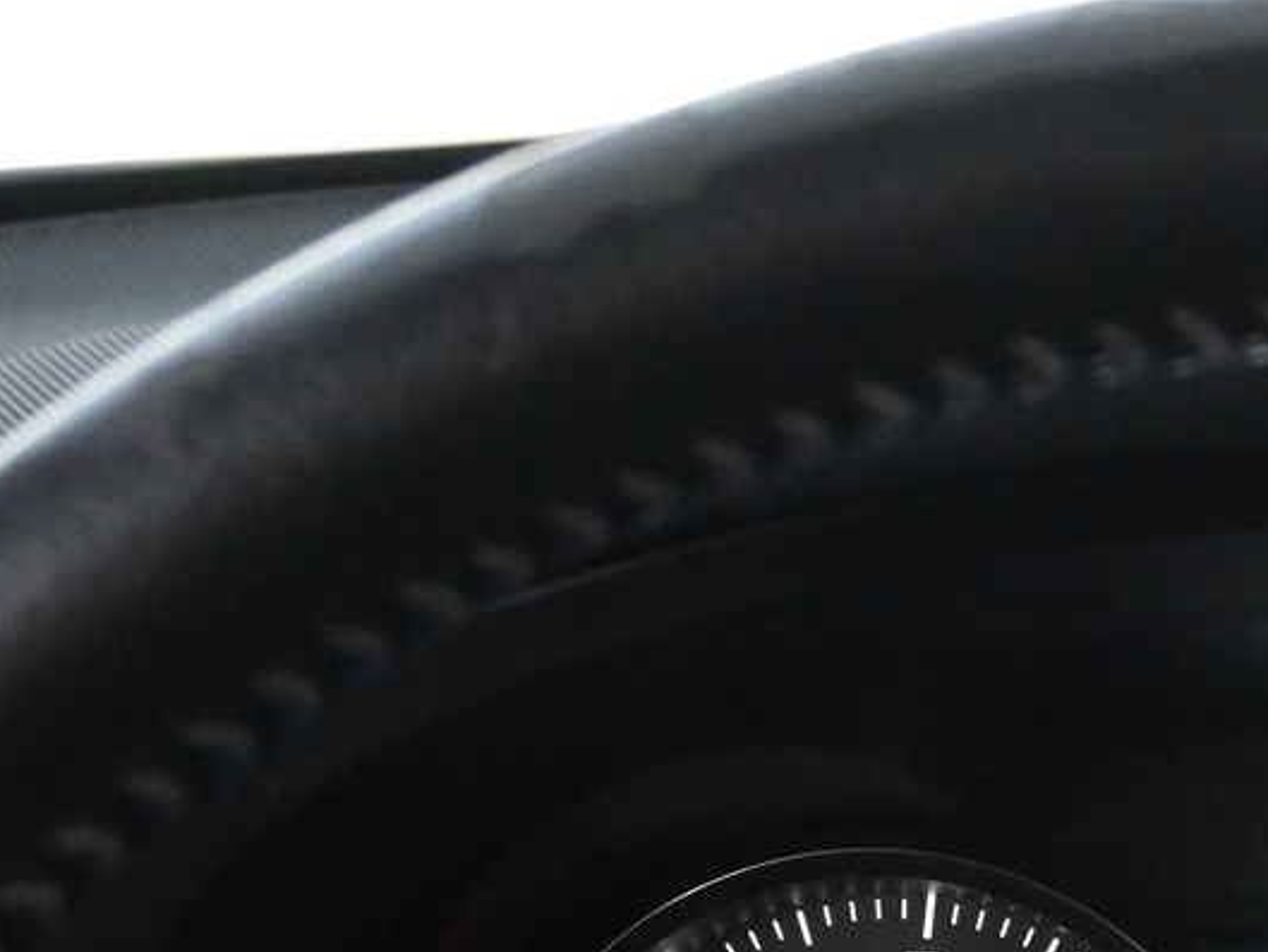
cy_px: 1177
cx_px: 1460
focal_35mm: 110
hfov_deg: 17.1
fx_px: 4048
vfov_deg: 13.0
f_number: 5
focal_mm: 25
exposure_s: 1/60
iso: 6400
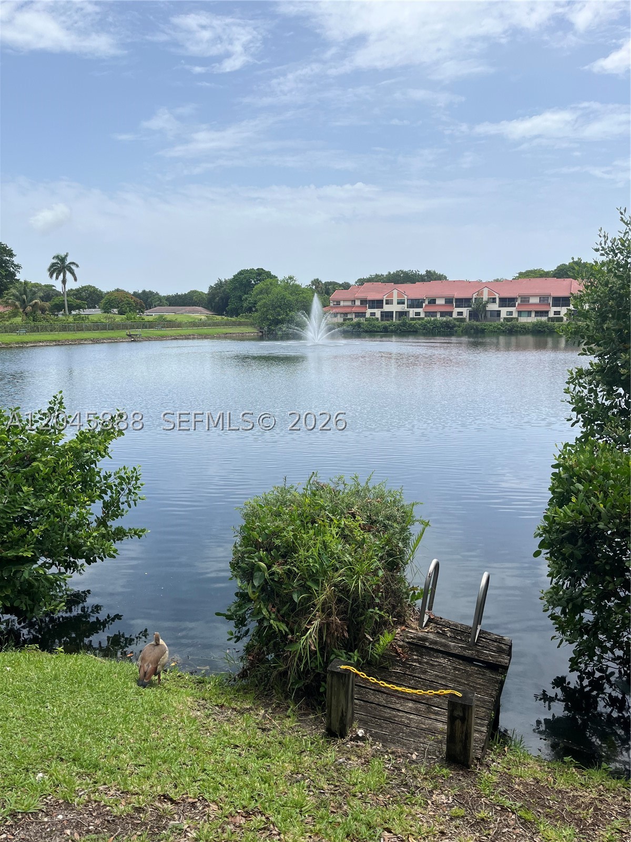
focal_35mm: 26
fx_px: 632
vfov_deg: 67.3
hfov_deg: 53.1
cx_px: 316
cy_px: 421
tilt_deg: -10.0
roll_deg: +0.4
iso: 50
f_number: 1.6
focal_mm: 5.1
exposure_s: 1/3413
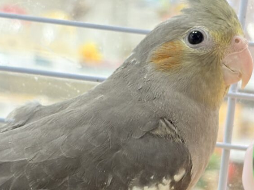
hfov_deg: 17.9
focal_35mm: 110
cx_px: 94
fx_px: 807
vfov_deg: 13.5
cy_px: 107
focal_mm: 5.96
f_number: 1.6
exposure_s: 1/50
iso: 100
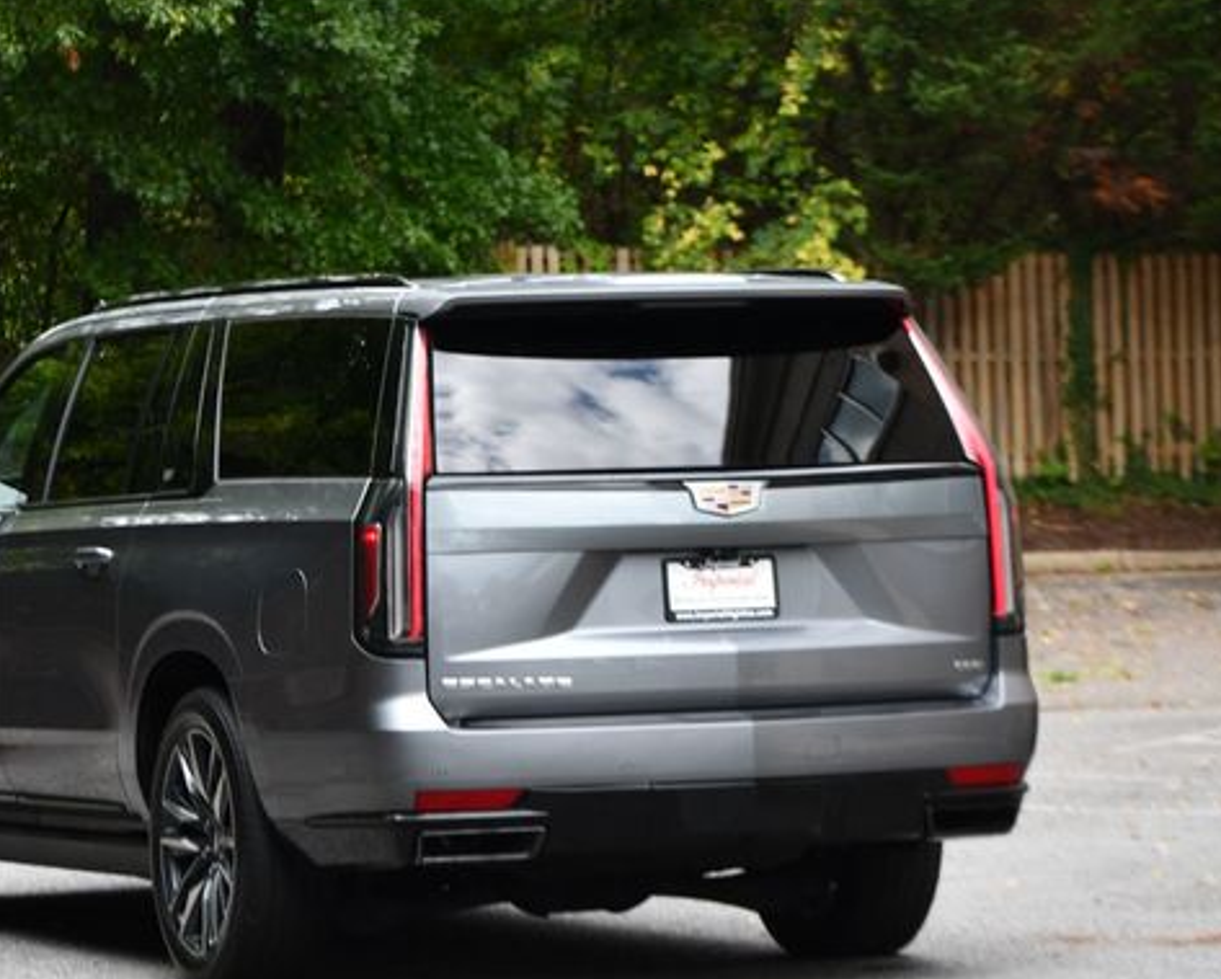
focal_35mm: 156
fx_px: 5641
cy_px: 519
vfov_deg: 9.9
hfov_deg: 12.3
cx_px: 408
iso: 320
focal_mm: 82
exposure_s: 1/250
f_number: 5.6
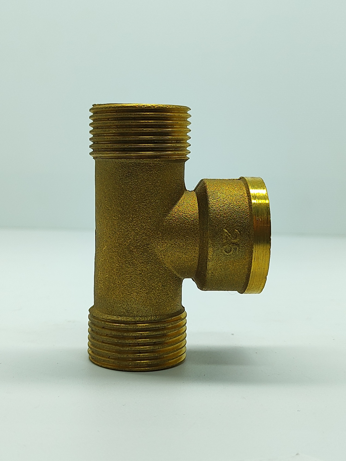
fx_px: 320
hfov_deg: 56.8
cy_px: 230
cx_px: 173
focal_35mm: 24
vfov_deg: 71.6
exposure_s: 1/200
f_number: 1.89
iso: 160
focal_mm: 5.89
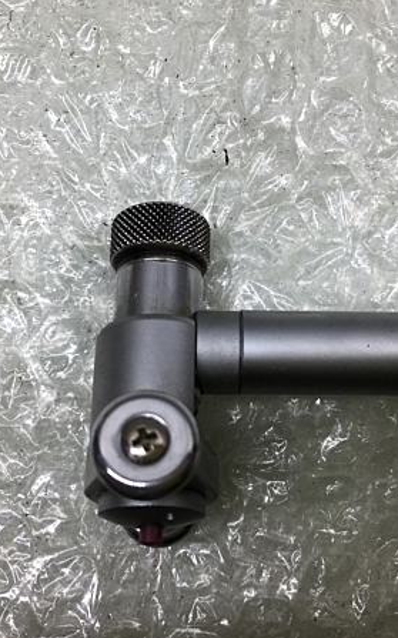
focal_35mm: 44
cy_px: 317
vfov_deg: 45.3
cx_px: 221
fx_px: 764
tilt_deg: -82.6
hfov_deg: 29.2
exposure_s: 1/120
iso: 25
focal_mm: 4.15
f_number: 2.2
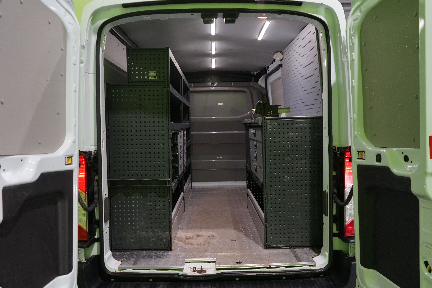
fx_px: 360
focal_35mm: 30
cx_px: 216
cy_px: 144
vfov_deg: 43.6
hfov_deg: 61.9
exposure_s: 1/160
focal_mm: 30
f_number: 4
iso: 1600
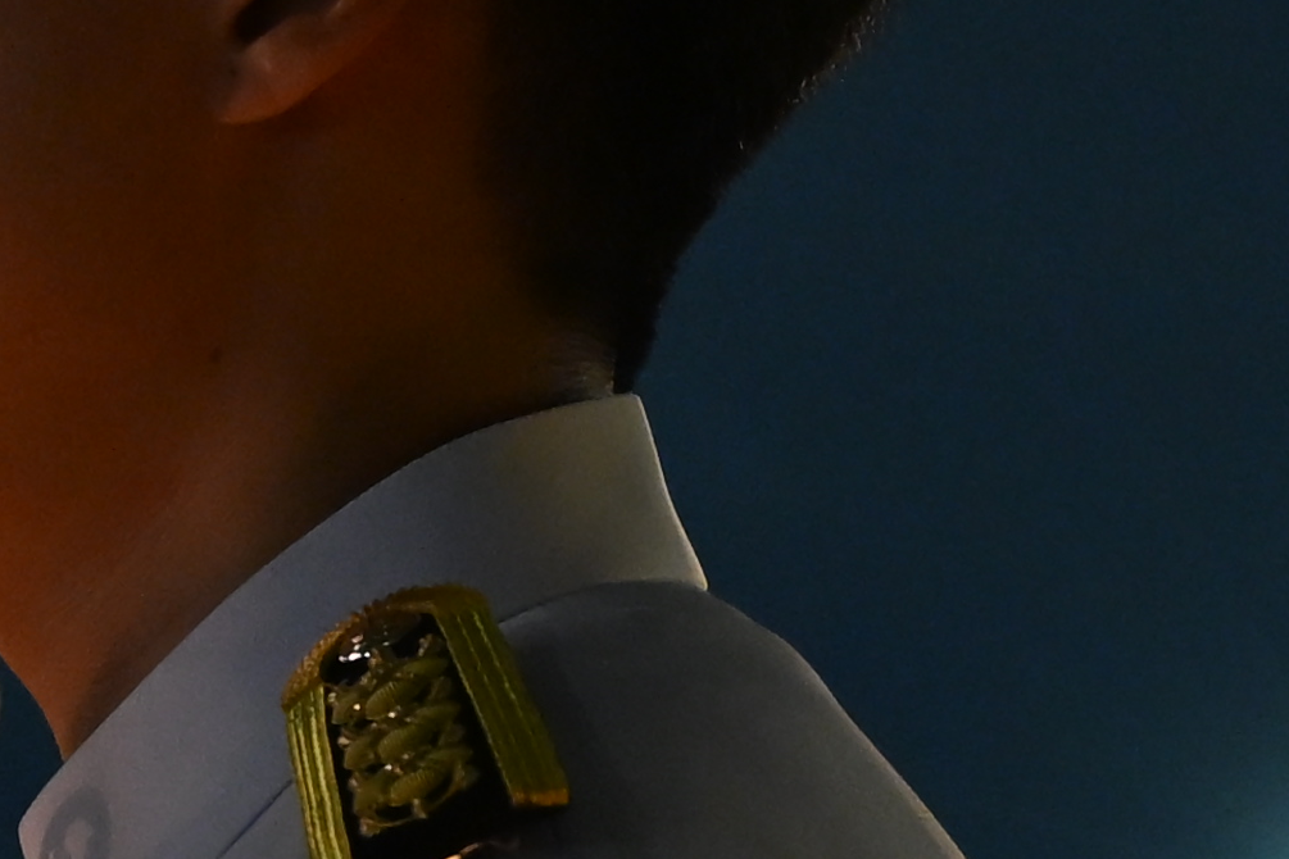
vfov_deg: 3.4
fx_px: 14214
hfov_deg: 5.1
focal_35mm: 397
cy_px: 1317
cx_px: -1544
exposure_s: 1/30
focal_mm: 66
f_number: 4
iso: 3200
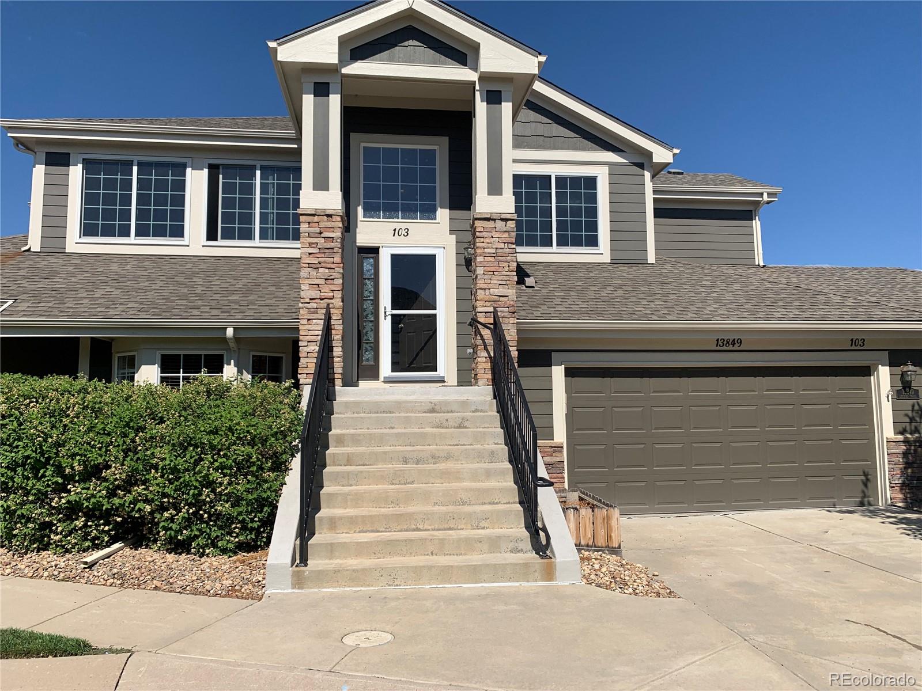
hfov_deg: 67.3
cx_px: 461
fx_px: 693
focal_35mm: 26
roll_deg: -0.1
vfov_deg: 53.1
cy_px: 346
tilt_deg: +5.9
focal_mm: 4.25
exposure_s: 1/3650
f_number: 1.8
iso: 25
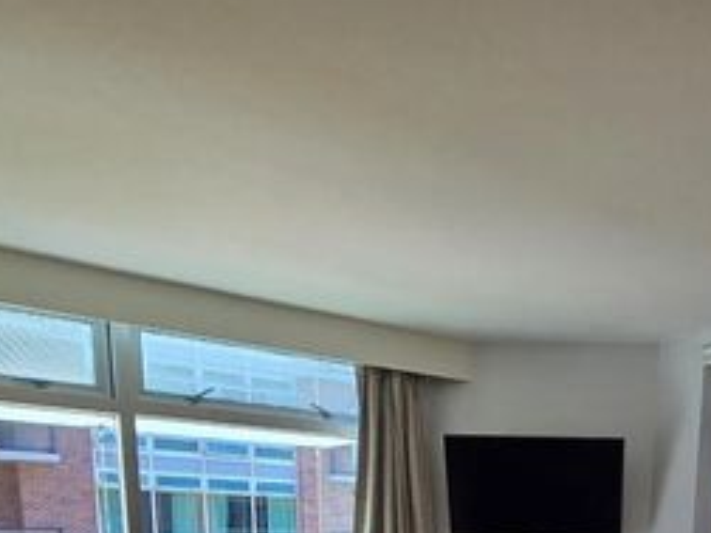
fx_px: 678
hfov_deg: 51.9
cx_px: 567
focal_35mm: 33
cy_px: 654
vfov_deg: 33.9
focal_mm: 2.2
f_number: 2.2
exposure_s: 1/120
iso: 100
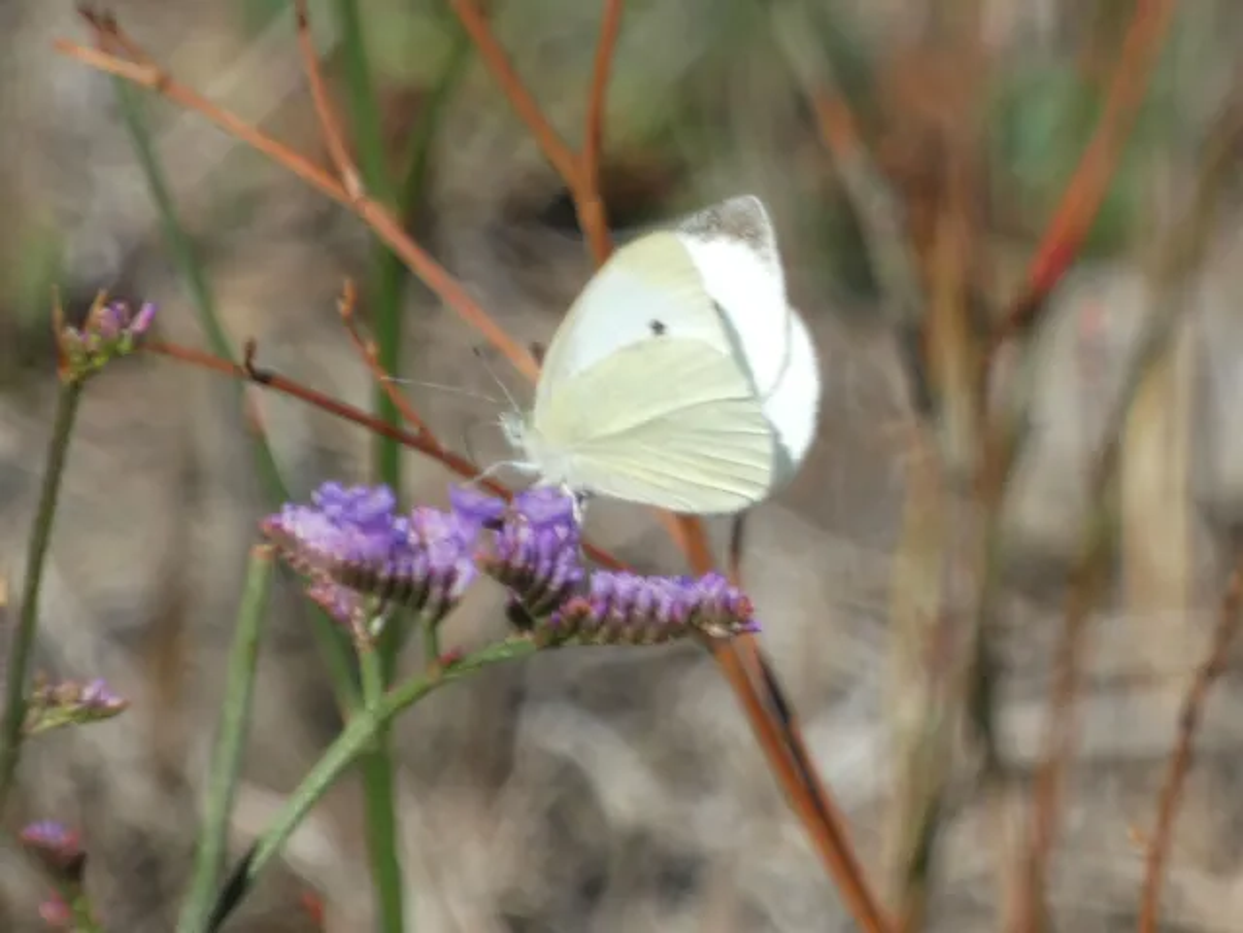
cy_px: 466
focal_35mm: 827
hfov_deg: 2.4
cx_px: 622
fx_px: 29696
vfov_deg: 1.8
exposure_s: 1/200
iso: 80
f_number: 5.6
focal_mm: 148.1
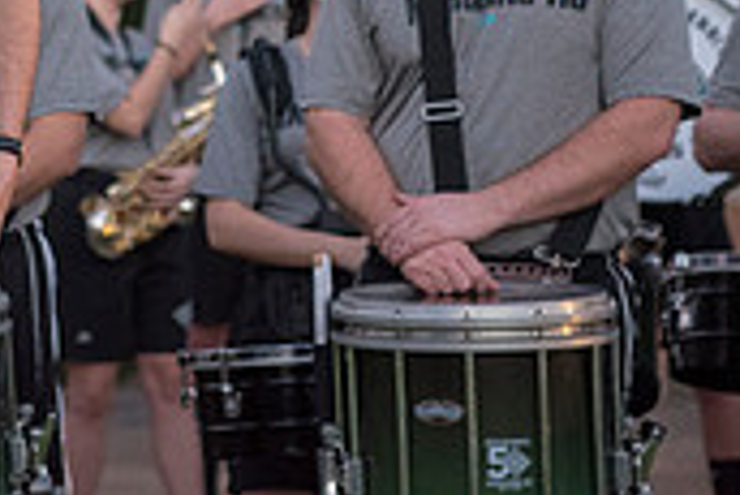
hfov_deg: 8.7
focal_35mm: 236
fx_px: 4855
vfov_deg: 5.8
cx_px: -26
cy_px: -334
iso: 2000
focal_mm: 70
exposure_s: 1/400
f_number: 3.2
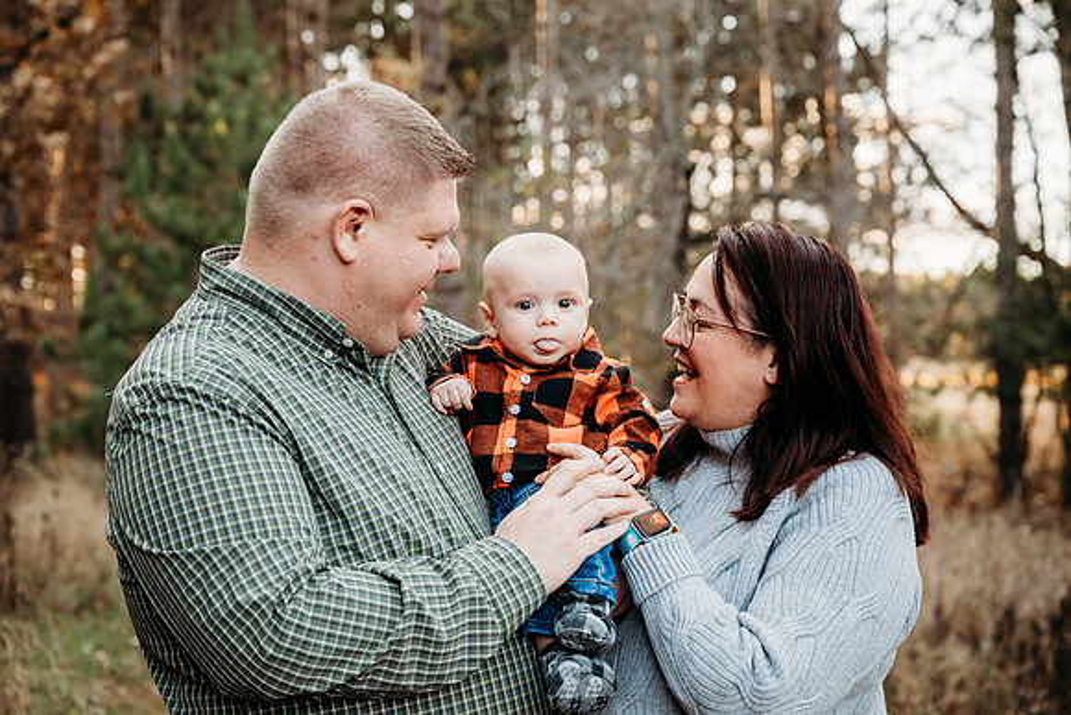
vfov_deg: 19.5
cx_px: 536
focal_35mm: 70
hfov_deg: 28.8
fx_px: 2083
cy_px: 358
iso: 640
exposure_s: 1/200
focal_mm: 70
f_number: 5
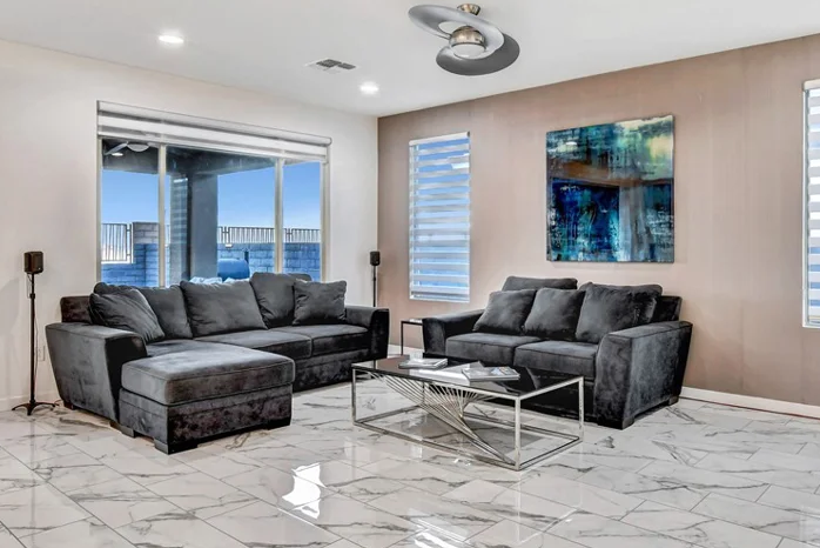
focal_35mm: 22
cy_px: 259
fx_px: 501
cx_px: 461
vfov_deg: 57.2
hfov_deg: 78.2
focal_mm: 10
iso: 400
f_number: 9
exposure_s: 1/13
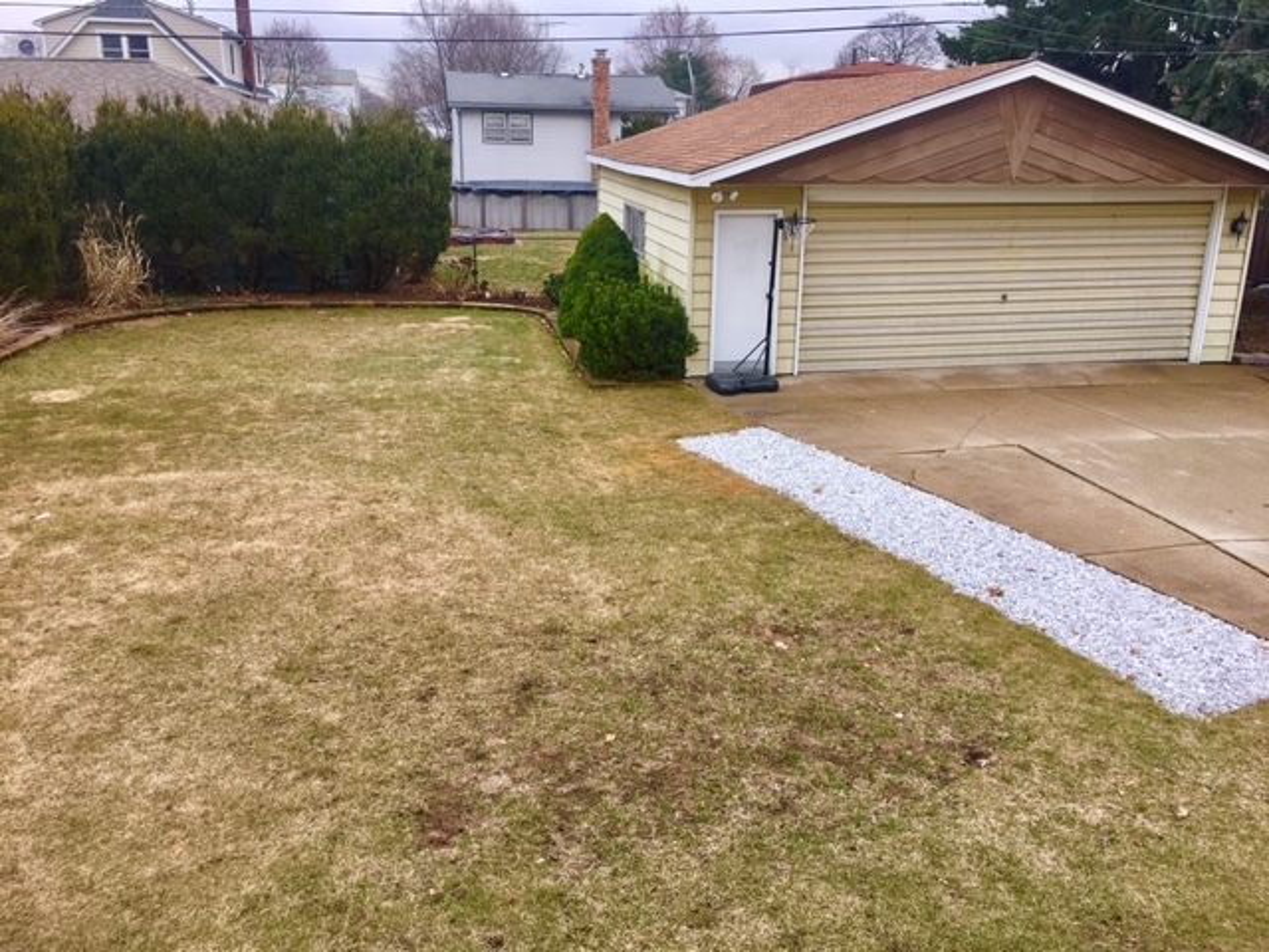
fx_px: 1063
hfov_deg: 61.7
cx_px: 634
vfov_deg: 48.2
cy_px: 476
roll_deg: -0.8
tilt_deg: -15.2
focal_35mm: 29
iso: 25
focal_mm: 4.15
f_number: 2.2
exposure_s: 1/561
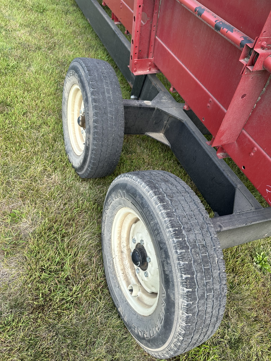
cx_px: 136
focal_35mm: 24
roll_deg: -26.1
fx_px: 251
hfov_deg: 56.8
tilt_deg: -42.9
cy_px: 180
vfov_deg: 71.6
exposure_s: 1/872
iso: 80
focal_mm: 6.86
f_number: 1.78
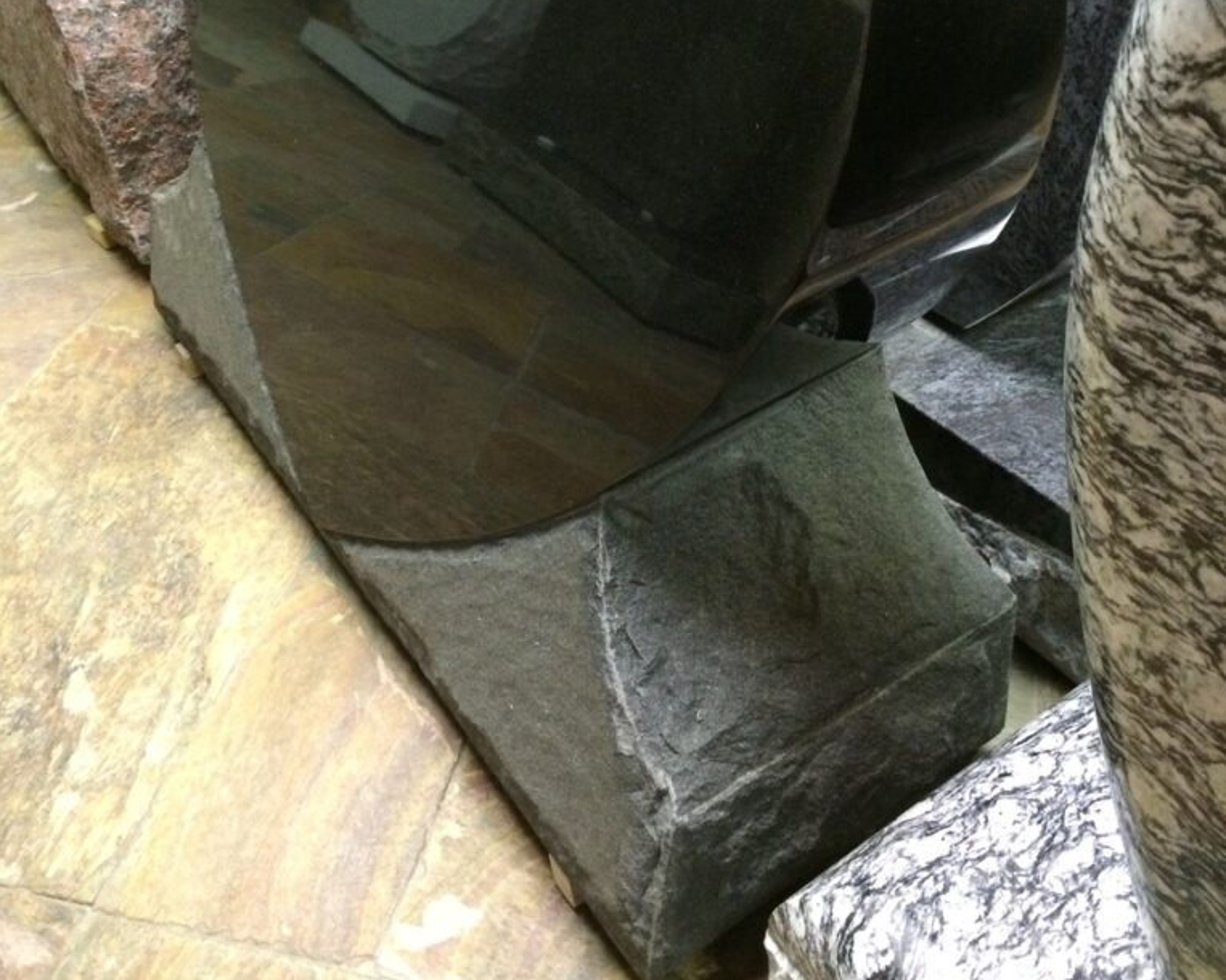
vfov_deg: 38.0
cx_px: 615
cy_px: 222
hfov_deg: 47.9
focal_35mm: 38
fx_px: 1378
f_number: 2.2
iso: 250
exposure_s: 1/20
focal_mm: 4.15
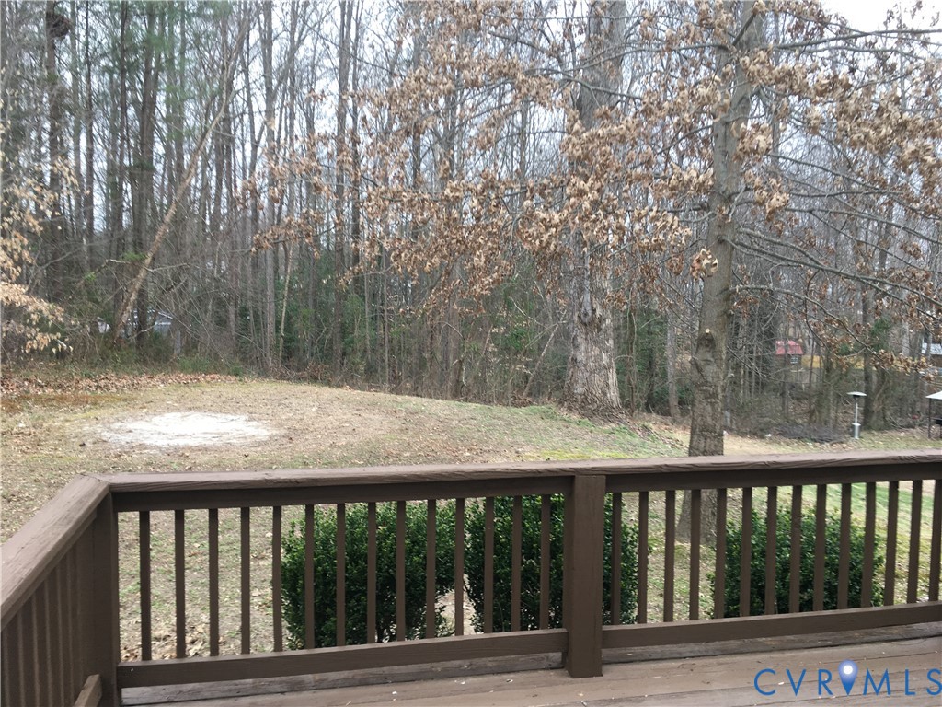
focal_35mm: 29
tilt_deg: -2.3
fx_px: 789
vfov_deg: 48.2
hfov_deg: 61.7
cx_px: 471
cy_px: 354
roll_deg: +0.2
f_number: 2.2
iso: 25
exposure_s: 1/120
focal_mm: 4.15
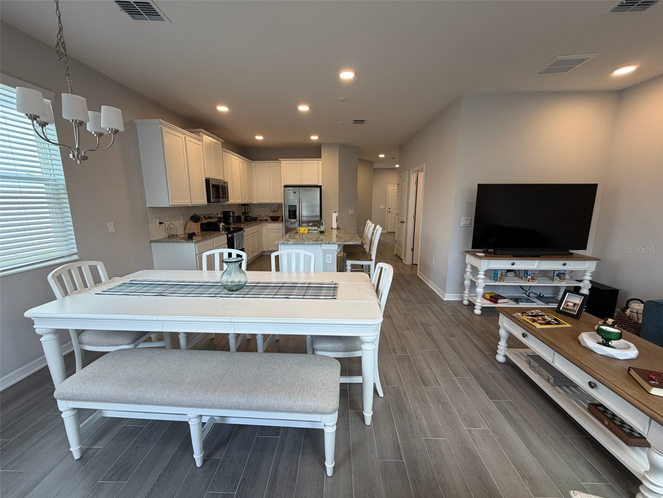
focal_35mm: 14
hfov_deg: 102.1
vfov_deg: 85.7
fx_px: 268
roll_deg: +0.7
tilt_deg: -10.5
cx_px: 332
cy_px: 249
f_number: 2.2
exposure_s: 1/120
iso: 125
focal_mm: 2.22
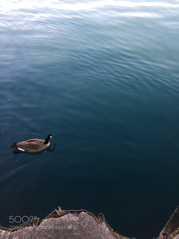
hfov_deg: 48.2
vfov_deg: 61.7
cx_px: 90
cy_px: 120
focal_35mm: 29
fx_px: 200
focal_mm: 4.15
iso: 25
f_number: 2.2
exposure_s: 1/133
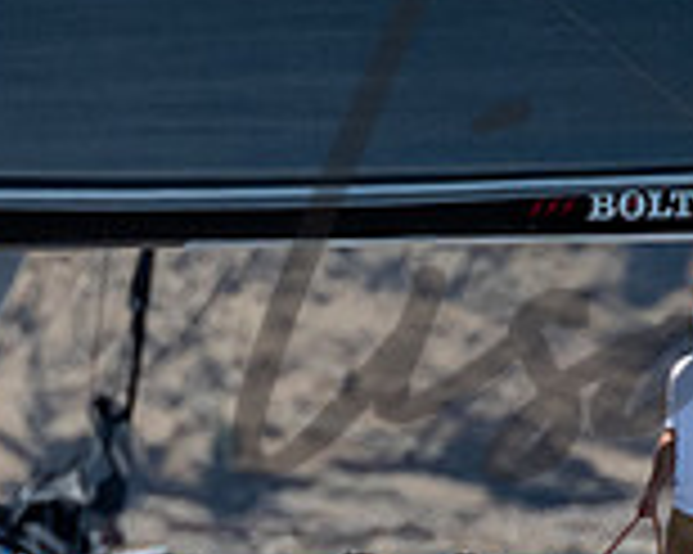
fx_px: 81374
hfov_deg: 0.5
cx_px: -153
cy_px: 369
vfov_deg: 0.4
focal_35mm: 3970
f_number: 5.6
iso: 320
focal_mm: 400
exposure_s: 1/2500
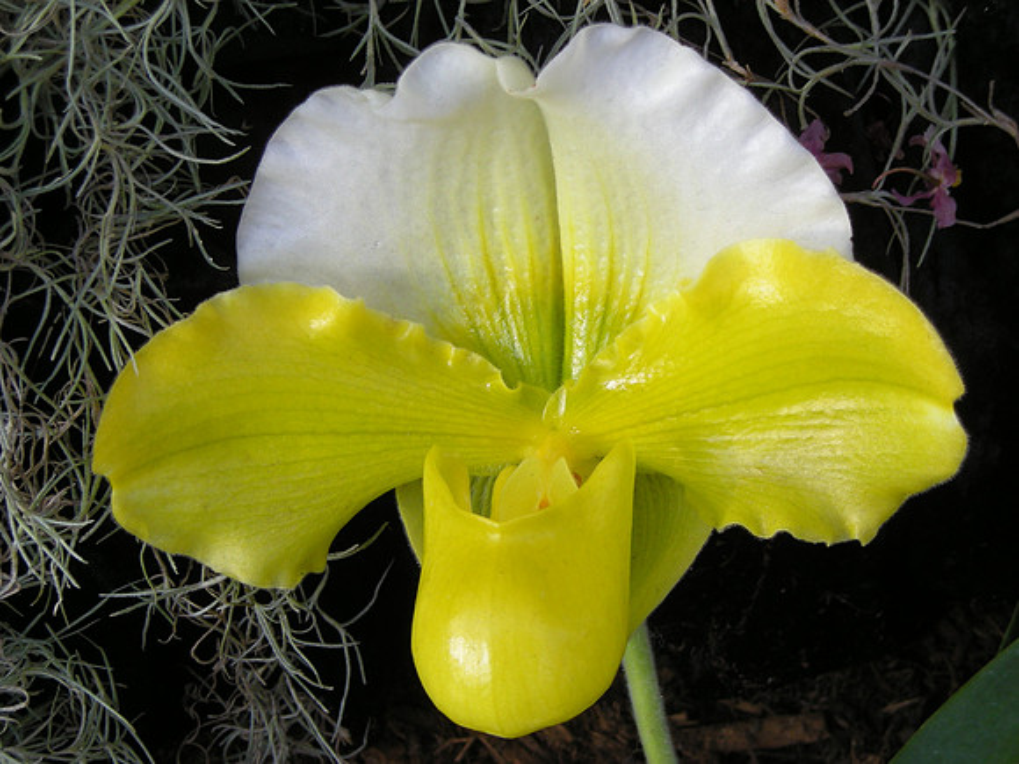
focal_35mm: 84
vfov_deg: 17.6
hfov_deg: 23.3
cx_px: 510
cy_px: 382
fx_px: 2473
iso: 68
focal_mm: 13.7
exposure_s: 1/59.8
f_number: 4.1
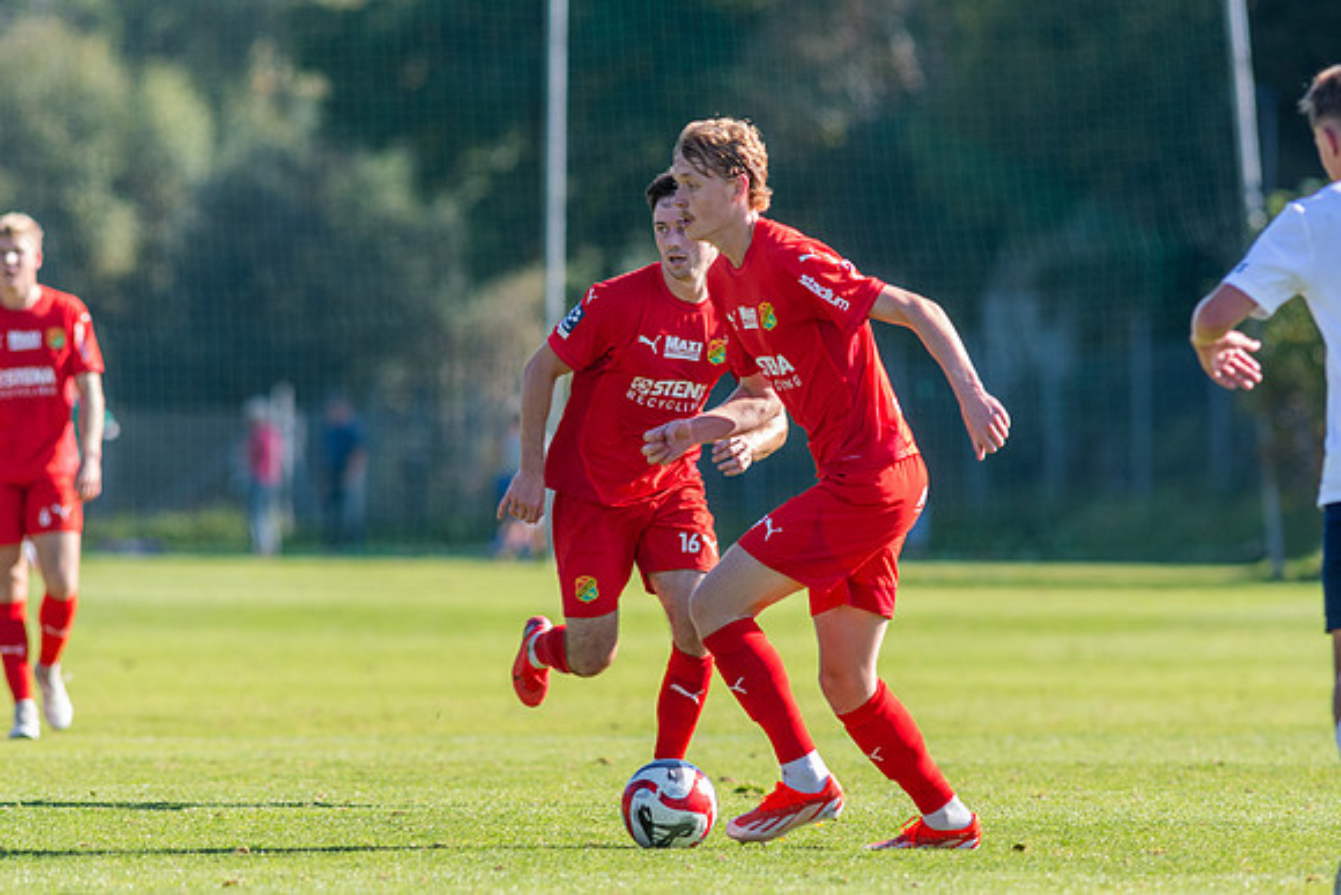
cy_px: 448
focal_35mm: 450
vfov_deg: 3.1
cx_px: 670
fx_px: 16766
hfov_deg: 4.6
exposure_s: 1/1600
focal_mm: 300
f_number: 3.5
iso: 500
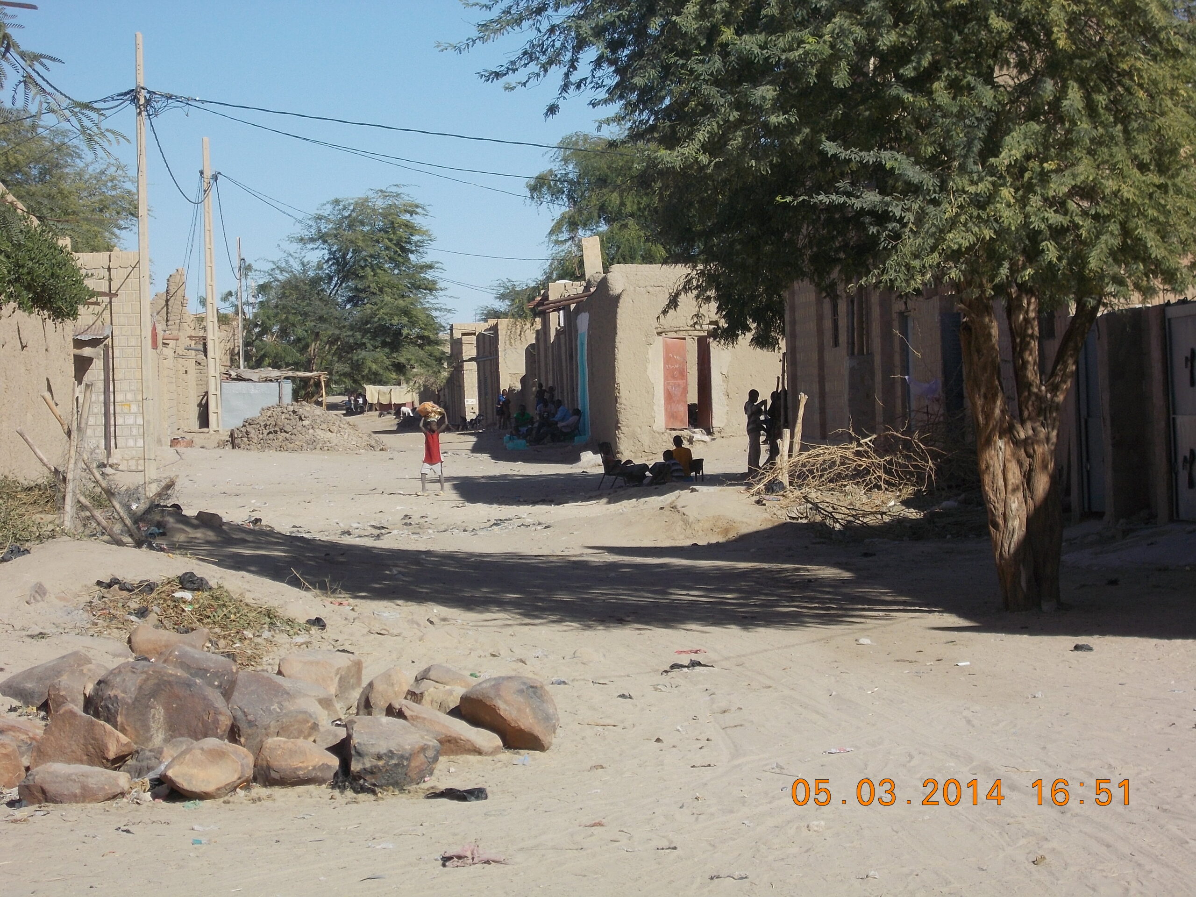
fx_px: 3420
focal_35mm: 99
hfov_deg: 19.8
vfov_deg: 14.9
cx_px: 598
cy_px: 448
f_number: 5.5
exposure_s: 1/500
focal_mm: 17.6
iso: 80
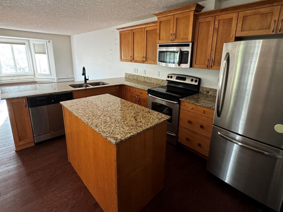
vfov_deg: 71.1
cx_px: 154
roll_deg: -2.0
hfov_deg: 87.5
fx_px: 147
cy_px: 89
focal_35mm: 18
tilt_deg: -13.5
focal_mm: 2.22
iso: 400
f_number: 2.2
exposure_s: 1/60
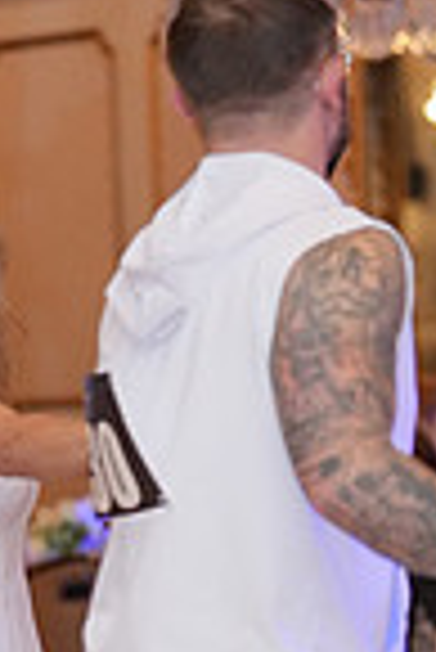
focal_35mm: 300
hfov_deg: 4.6
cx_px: 110
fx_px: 5437
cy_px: 845
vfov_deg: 6.8
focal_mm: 75
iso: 5000
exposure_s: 1/250
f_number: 2
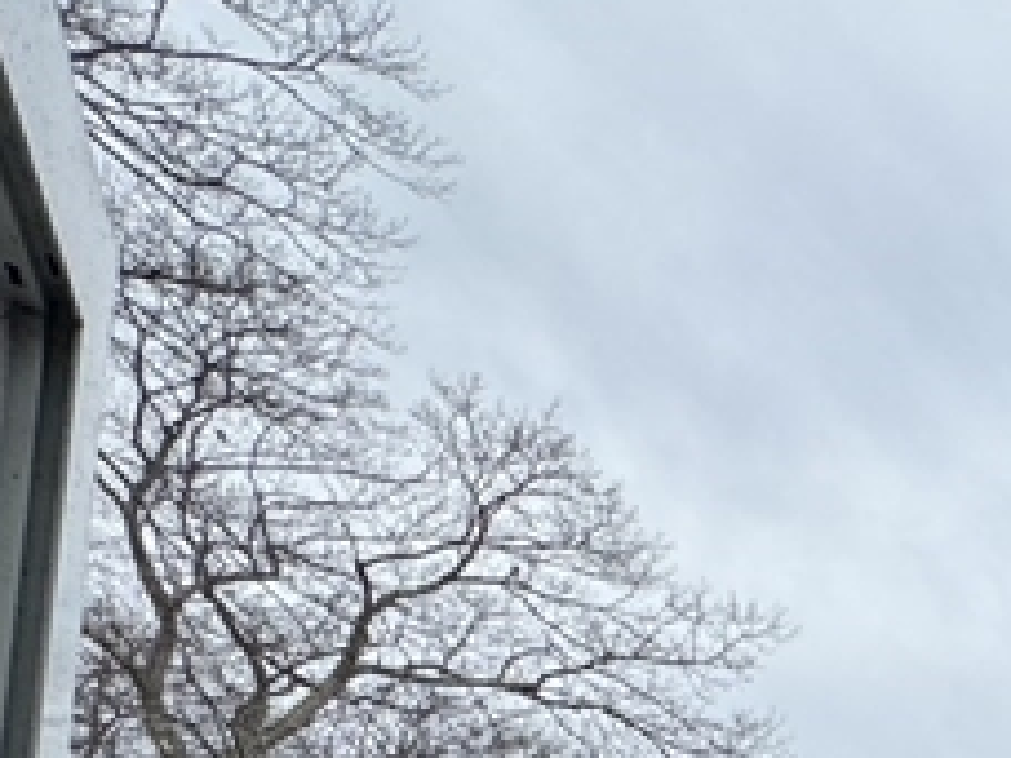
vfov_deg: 18.1
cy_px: 1396
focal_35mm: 63
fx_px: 1840
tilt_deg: +3.1
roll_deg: -1.6
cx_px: 1978
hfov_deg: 19.3
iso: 40
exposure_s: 1/1110
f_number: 2.2
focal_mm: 2.22
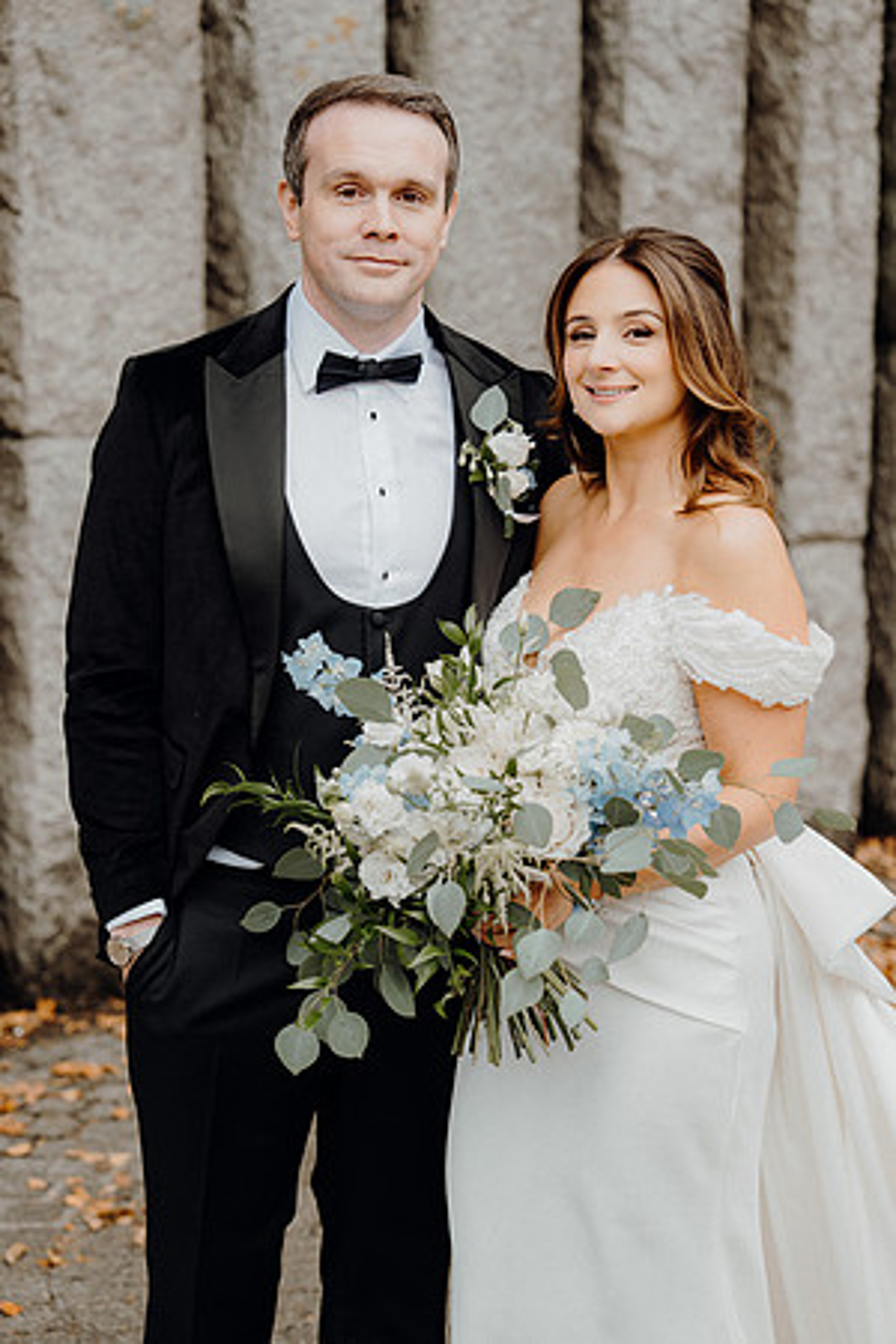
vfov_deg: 28.8
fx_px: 2613
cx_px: 448
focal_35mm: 70
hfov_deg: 19.5
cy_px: 672
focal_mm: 70
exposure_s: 1/160
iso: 125
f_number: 3.5
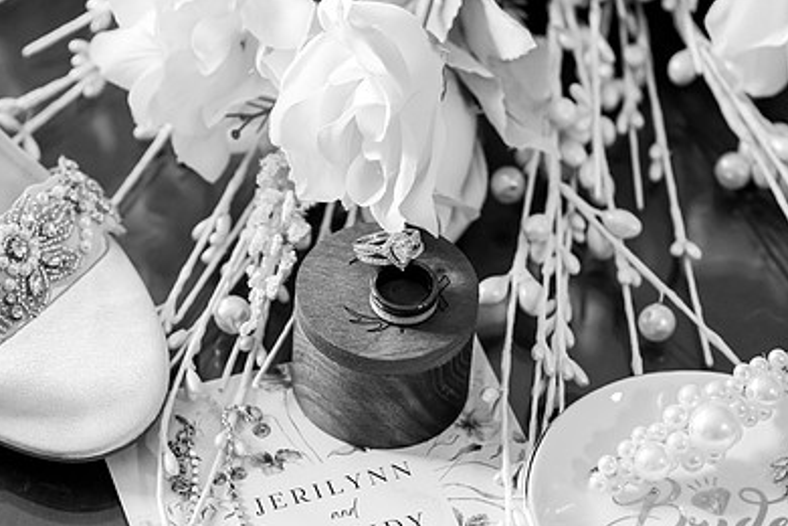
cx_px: 295
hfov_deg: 13.2
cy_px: 371
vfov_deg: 8.8
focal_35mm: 156
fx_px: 3414
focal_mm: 105
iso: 8000
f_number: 4.5
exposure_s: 1/320
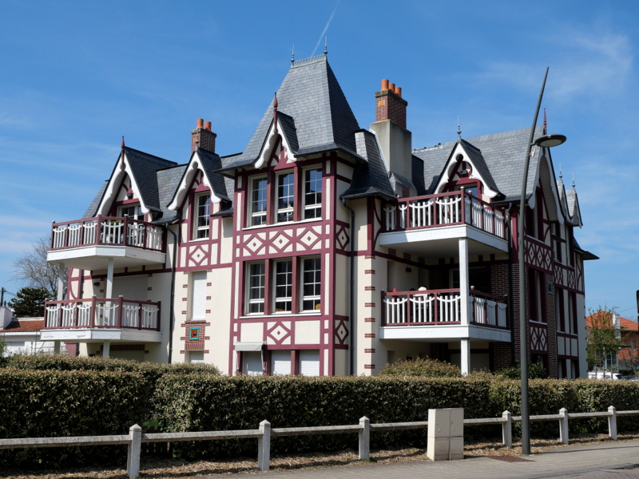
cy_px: 240
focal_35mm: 38
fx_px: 701
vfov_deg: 37.7
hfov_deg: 49.0
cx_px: 320
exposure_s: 1/500
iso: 800
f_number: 10
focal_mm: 19
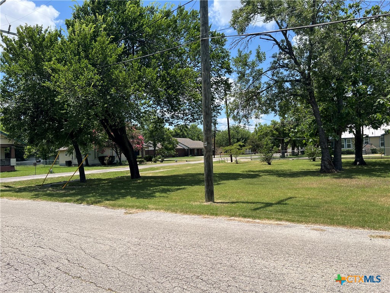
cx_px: 195
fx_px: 293
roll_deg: +2.8
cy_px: 146
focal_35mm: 26
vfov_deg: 53.1
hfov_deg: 67.3
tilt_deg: +1.5
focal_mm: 5.7
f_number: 1.5
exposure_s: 1/3460
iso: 50
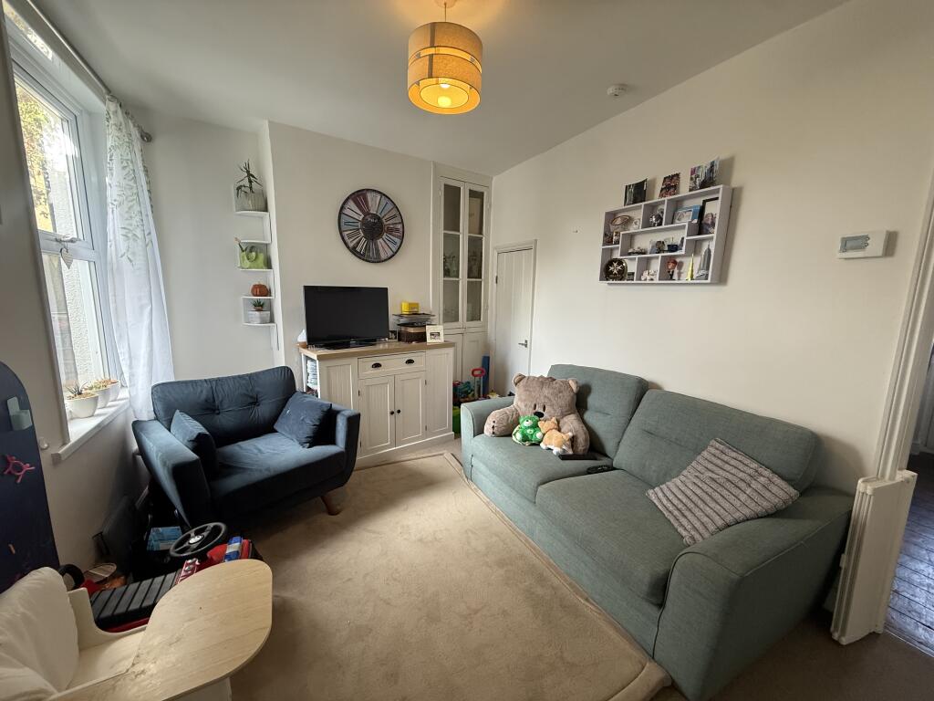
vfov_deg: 85.7
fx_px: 378
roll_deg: -0.2
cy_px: 350
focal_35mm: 14
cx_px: 467
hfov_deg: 102.1
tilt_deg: -8.6
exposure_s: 1/99
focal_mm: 2.22
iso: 250
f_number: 2.2
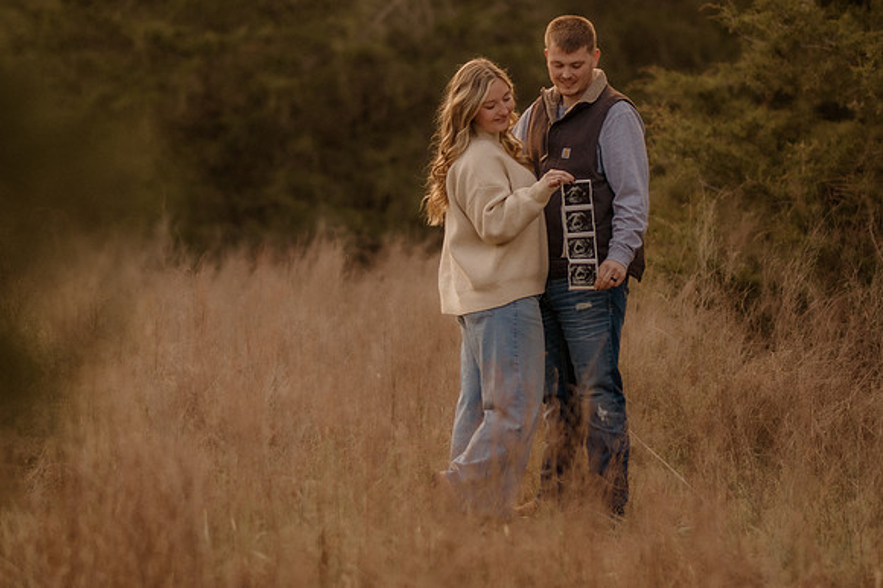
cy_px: 294
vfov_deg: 10.8
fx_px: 3113
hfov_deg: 16.1
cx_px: 442
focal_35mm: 127
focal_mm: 85
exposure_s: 1/1000
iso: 320
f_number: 1.4
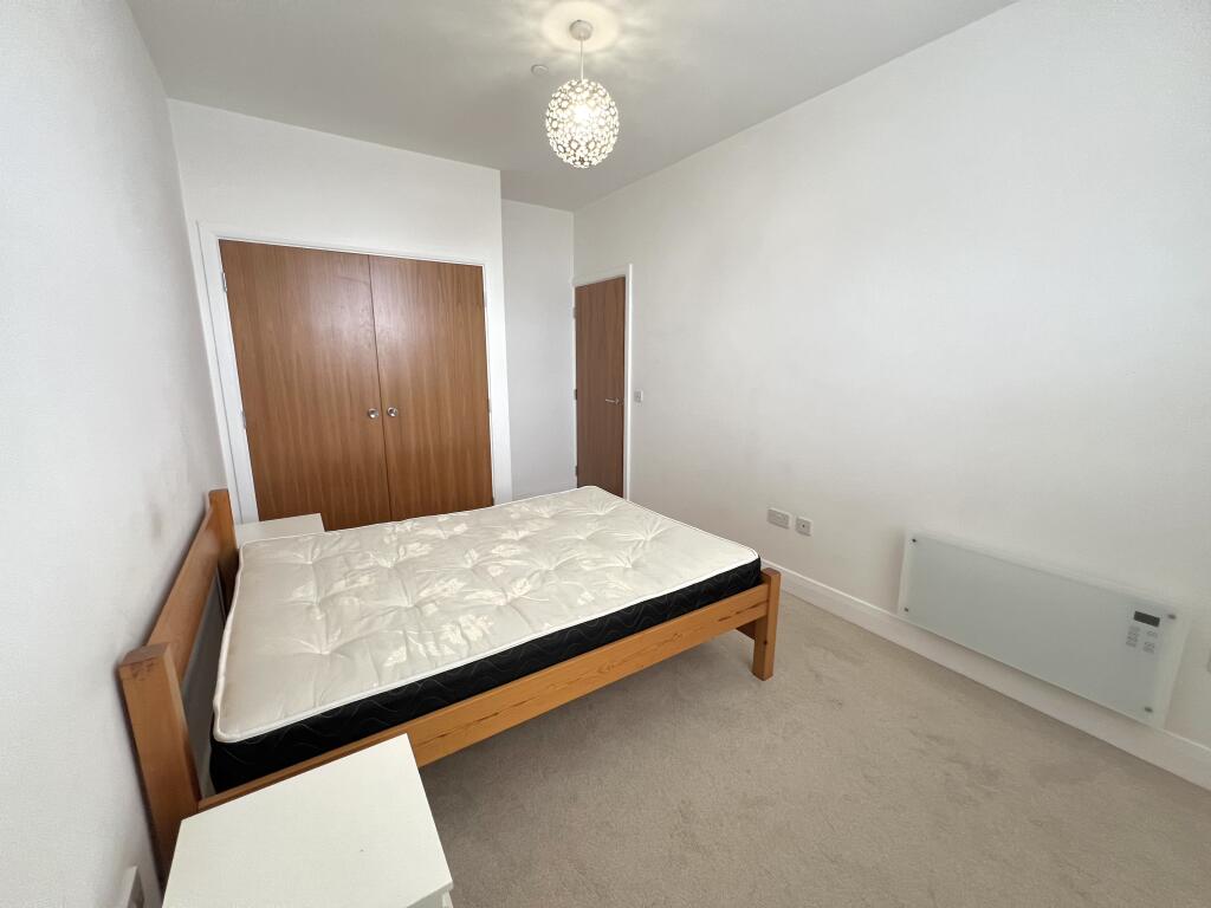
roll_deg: +0.1
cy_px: 454
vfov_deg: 89.9
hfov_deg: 106.2
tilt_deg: -12.1
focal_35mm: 13
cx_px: 606
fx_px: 455
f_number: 1.8
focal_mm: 1.57
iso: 200
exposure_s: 1/100
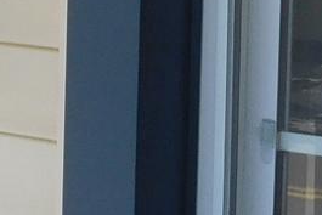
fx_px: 1656
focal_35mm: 185
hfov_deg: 11.1
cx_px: 68
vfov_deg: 7.4
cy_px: -16
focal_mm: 4
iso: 125
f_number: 3
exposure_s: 1/640
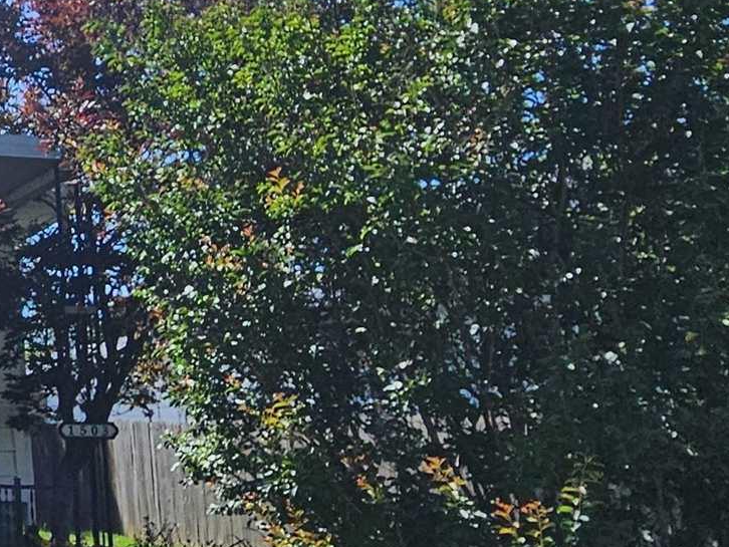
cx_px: -328
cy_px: 199
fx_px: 1159
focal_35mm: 55
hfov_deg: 26.6
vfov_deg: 26.5
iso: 50
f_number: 2.2
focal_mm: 2.2
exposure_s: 1/2657
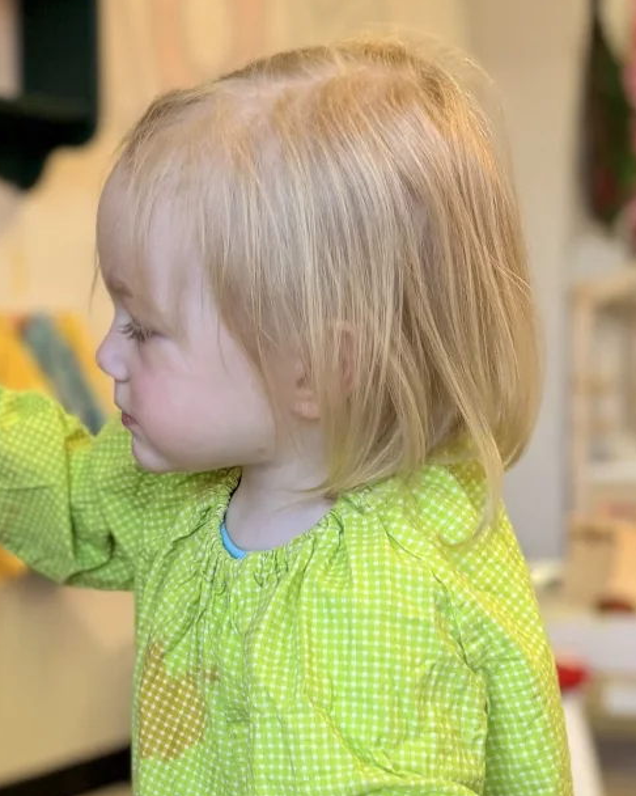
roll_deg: +1.1
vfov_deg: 25.4
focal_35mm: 74
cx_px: -109
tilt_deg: -7.3
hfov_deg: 19.6
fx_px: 1742
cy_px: 613
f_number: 1.78
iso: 160
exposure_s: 1/120
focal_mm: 6.76
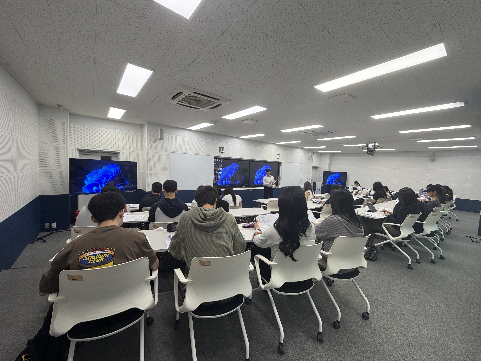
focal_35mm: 14
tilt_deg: -5.5
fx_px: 195
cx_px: 240
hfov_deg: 102.1
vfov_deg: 85.7
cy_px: 180
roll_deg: -3.0
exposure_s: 1/120
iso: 160
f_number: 2.2
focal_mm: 2.22
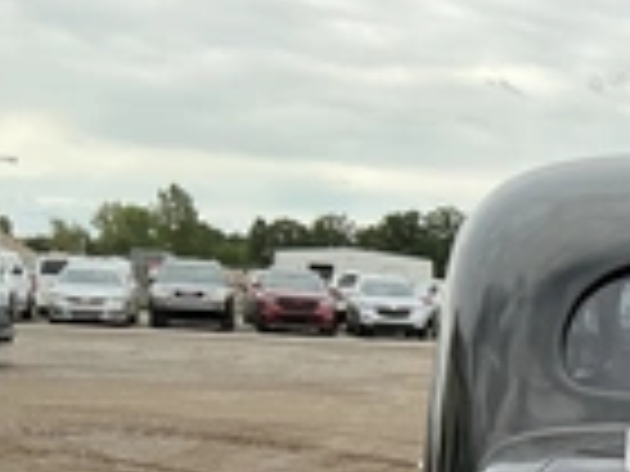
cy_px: 656
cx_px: 796
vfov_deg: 17.1
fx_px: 1456
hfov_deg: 22.2
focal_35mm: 80
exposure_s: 1/209
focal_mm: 3
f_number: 1.8
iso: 20
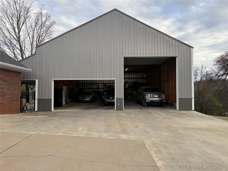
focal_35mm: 24
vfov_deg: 56.8
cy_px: 86
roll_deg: +0.2
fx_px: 158
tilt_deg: +1.2
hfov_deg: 71.6
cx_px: 114
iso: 80
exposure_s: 1/702
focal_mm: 6.76
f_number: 1.78
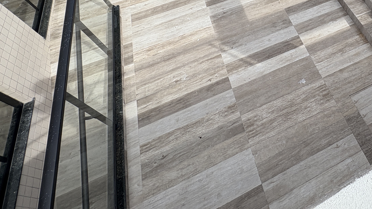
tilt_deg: -47.0
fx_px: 276
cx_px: 303
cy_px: -9
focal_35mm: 28
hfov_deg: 61.6
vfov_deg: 36.5
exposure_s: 1/1506
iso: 50
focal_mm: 2.22
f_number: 2.2
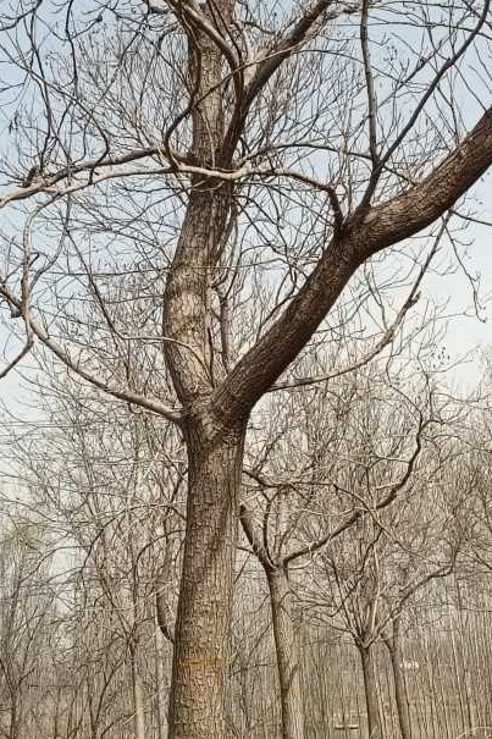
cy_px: 291
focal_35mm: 77
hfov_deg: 17.7
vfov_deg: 26.3
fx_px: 1579
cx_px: 291
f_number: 1.8
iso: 100
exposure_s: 1/464
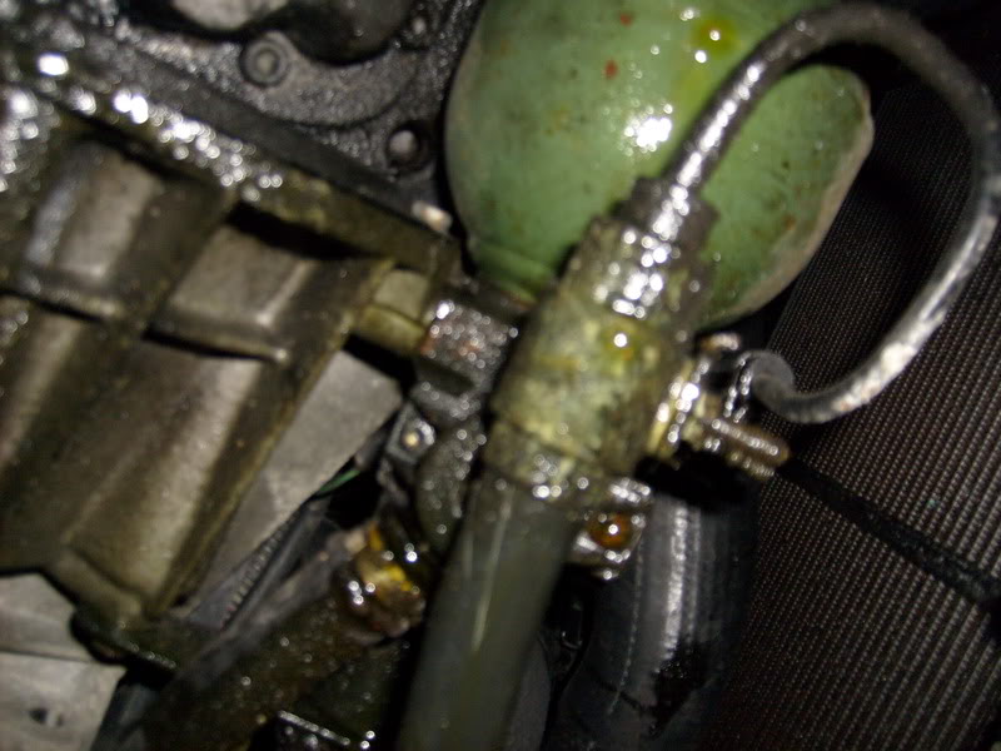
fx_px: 1012
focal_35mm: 35
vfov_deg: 40.7
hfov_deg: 52.6
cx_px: 500
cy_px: 376
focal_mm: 5.8
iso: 100
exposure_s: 1/45
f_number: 2.8
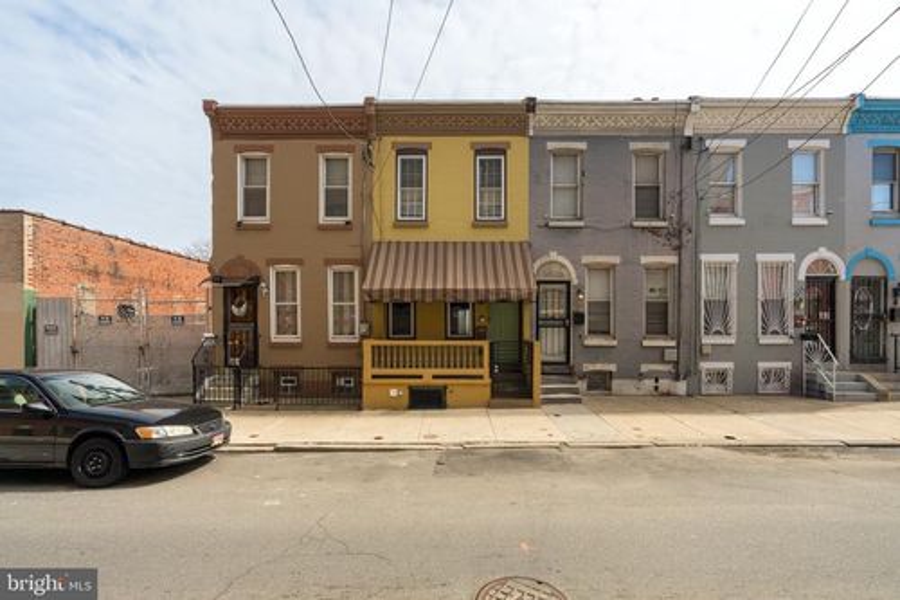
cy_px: 300
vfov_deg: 73.7
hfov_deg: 96.8
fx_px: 400
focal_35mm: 16
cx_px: 450
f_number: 9
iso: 400
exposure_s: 1/400
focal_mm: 16
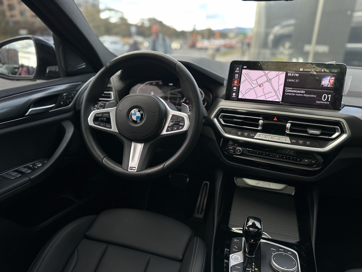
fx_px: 251
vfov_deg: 56.8
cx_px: 181
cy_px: 136
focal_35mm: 24
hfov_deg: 71.6
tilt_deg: -20.7
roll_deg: -2.5
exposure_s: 1/75
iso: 250
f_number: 1.78
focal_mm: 6.86
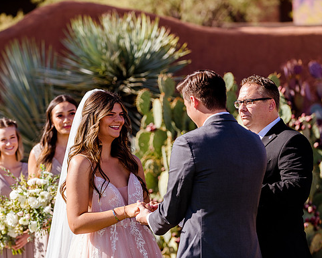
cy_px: 129
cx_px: 134
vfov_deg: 9.1
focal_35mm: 170
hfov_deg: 11.3
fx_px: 1620
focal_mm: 150
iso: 200
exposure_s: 1/800
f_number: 4
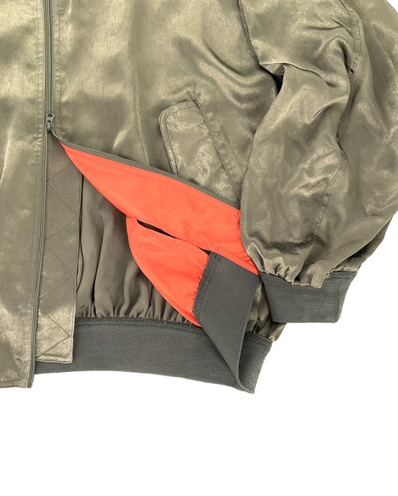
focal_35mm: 31
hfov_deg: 47.2
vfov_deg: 57.1
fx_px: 456
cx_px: 196
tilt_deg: -86.7
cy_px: 256
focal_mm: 3
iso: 32
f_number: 1.8
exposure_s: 1/120
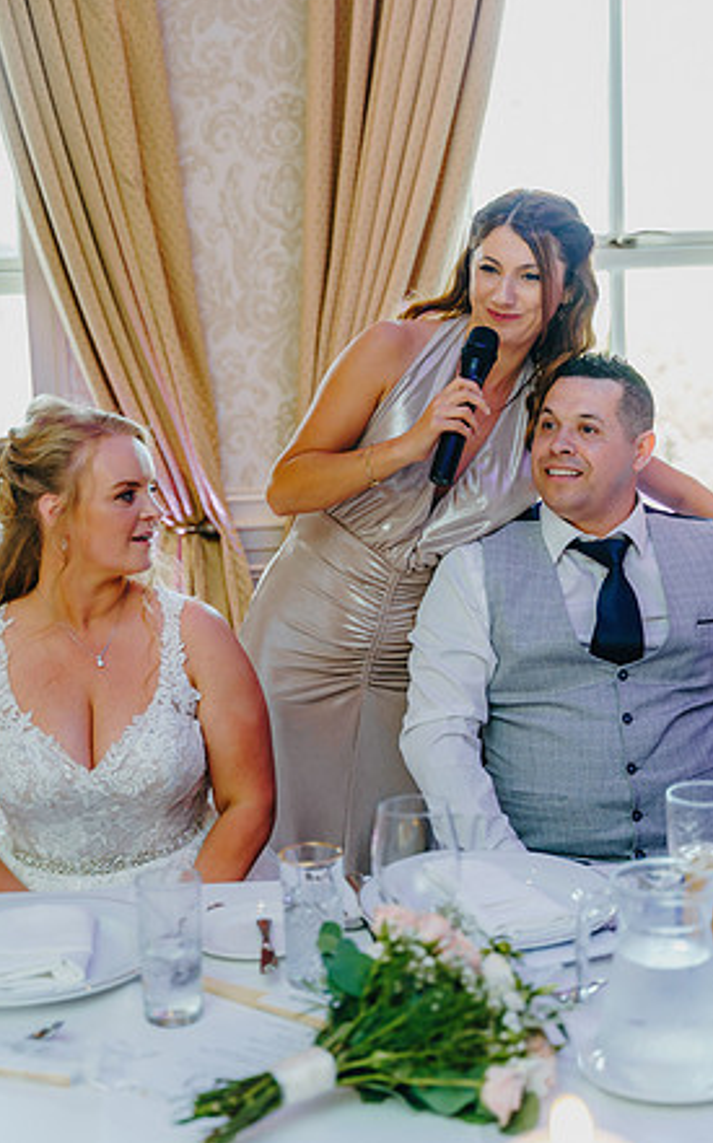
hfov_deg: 25.3
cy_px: 562
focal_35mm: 51
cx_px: 355
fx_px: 1588
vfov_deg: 39.6
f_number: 2.8
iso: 2000
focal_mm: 49
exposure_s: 1/200
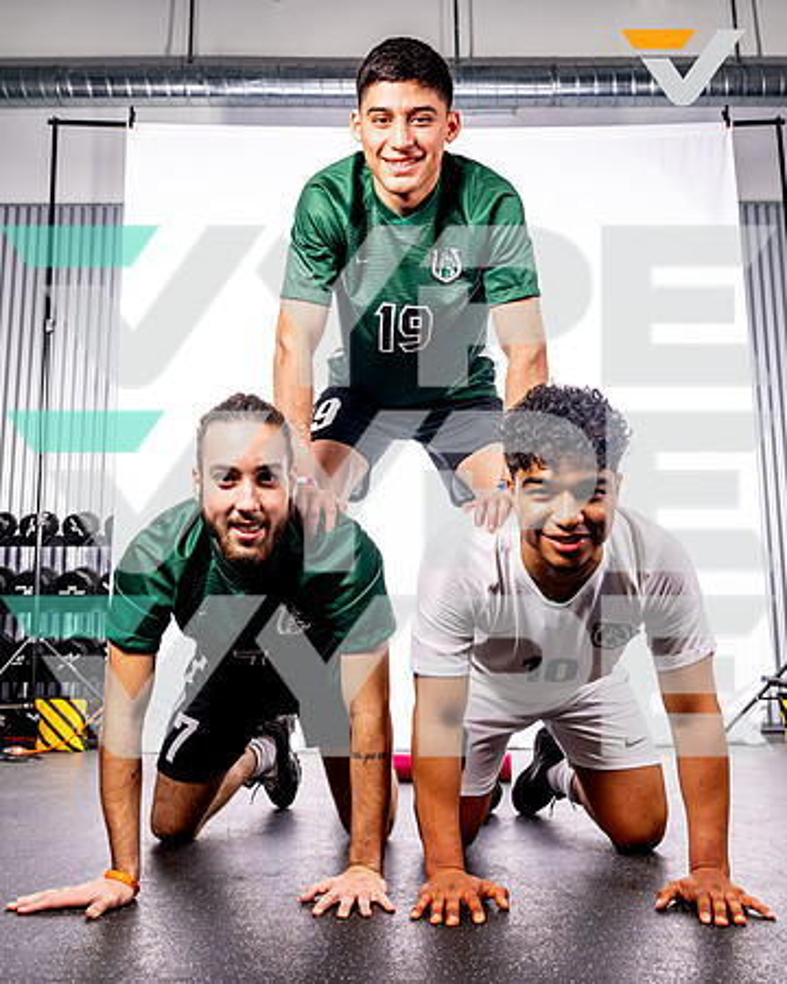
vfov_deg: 53.1
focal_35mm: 34
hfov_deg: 43.6
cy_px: 492
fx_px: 984
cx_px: 402
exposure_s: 1/125
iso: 100
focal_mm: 24
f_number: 5.6
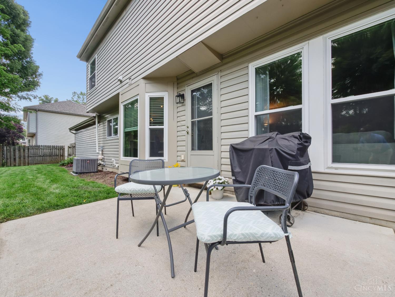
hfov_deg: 102.1
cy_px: 148
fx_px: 160
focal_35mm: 14
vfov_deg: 85.7
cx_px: 198
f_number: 10
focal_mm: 7
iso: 200
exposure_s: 1/60
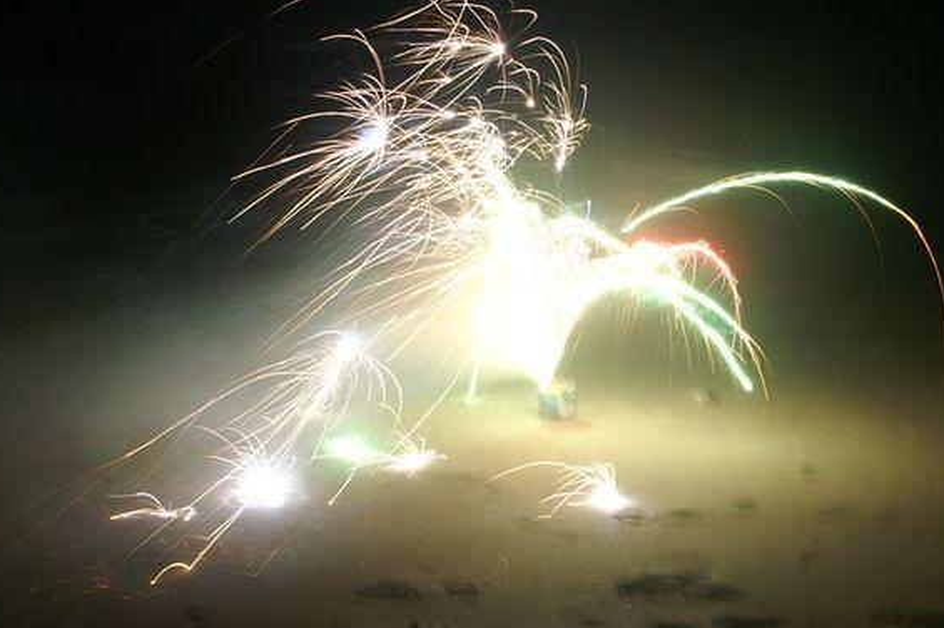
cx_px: 485
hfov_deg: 23.9
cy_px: 289
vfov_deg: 16.1
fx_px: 2228
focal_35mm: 85
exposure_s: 1/1.25
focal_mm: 50
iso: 400
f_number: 16
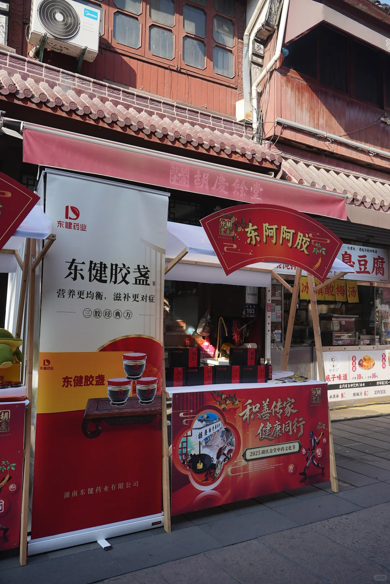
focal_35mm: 28
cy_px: 292
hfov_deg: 46.5
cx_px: 195
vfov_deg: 65.4
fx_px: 454
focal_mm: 28
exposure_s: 1/500
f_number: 6.3
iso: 320
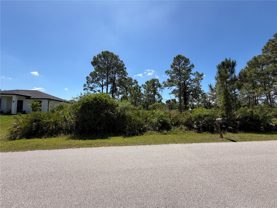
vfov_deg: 85.7
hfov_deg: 102.1
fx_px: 112
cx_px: 138
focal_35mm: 14
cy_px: 104
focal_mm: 2.22
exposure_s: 1/914
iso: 20
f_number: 2.2
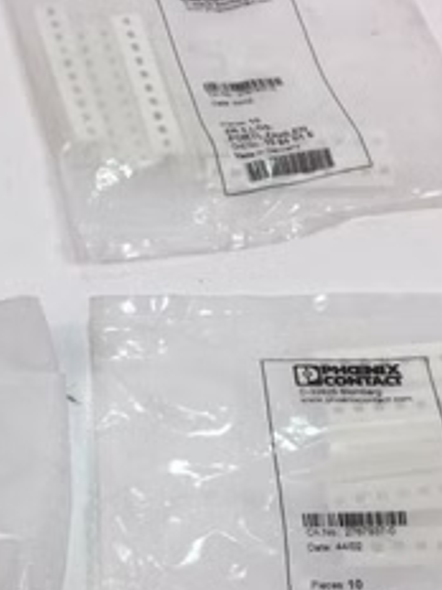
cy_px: 402
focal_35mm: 60
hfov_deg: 24.1
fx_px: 1021
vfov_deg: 31.9
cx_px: 97
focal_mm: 4.15
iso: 32
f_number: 2.2
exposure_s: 1/100
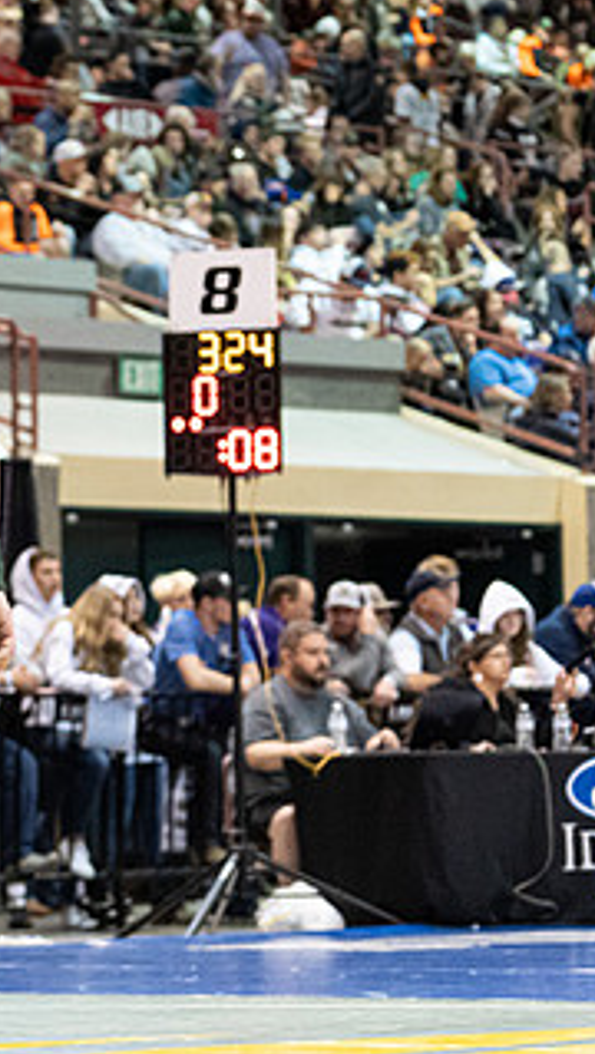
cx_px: -337
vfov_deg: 12.0
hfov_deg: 6.7
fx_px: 5009
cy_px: 613
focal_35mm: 179
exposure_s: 1/500
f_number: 4
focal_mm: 94
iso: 10000
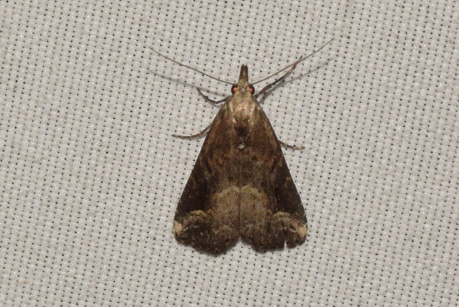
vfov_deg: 6.6
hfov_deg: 9.8
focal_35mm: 210
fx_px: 2680
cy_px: 154
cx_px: 230
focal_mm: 140
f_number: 14
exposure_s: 1/160
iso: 500
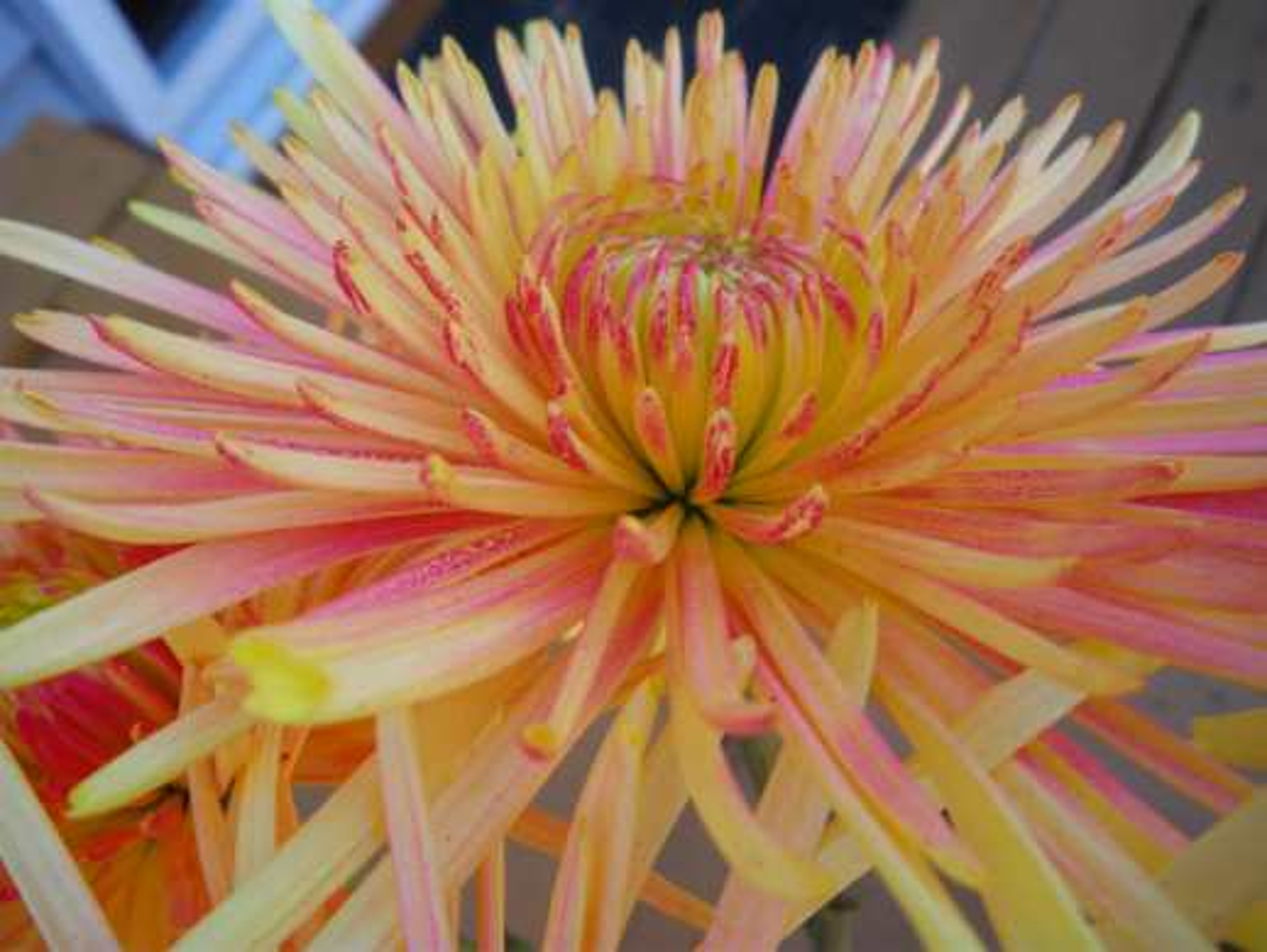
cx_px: 634
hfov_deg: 51.3
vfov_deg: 39.7
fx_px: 1318
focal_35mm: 36
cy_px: 476
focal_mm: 6.3
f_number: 3.5
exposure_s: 1/60
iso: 64
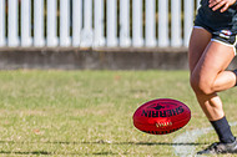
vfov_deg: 0.9
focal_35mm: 1502
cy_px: 87
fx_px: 9871
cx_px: 384
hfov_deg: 1.4
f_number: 7.1
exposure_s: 1/1600
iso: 800
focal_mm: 260
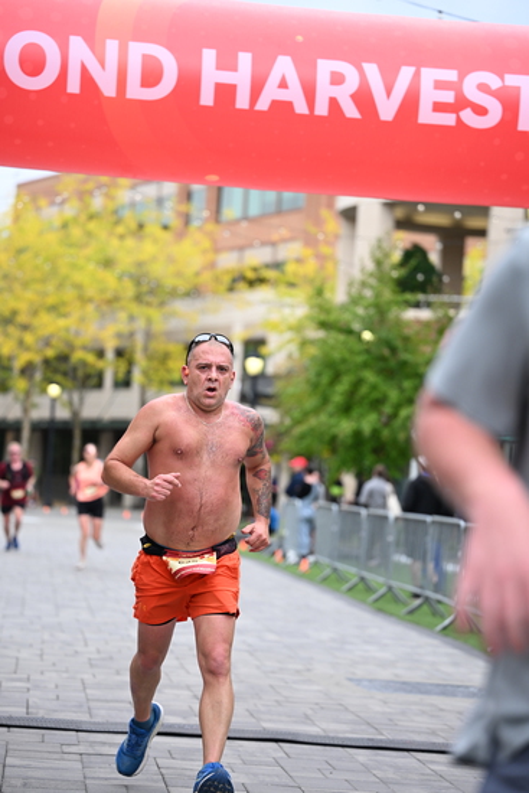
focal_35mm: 94
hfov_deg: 14.6
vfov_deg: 21.7
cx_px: 264
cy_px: 396
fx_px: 2070
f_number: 2.8
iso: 640
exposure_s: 1/2000
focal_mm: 94
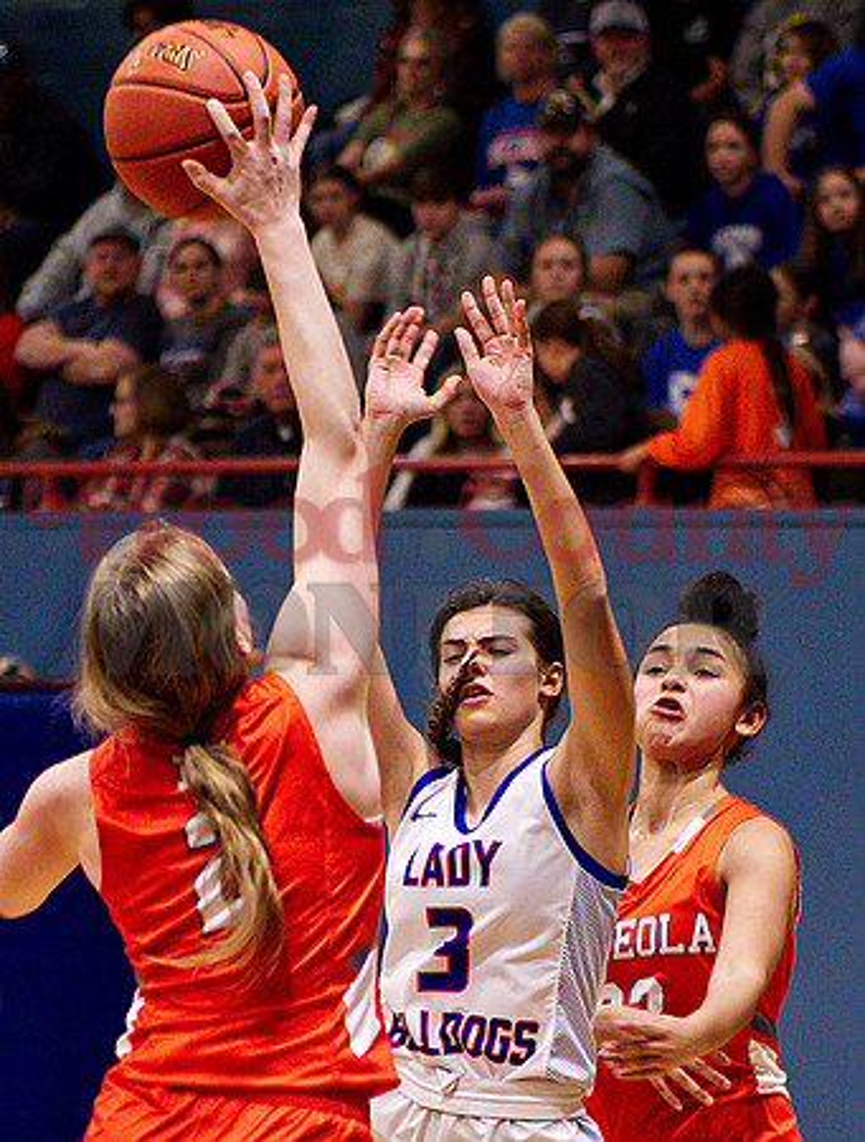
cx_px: 432
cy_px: 571
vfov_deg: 22.7
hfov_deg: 17.3
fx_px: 2847
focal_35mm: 86
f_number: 1.2
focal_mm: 43
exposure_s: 1/500
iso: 1600
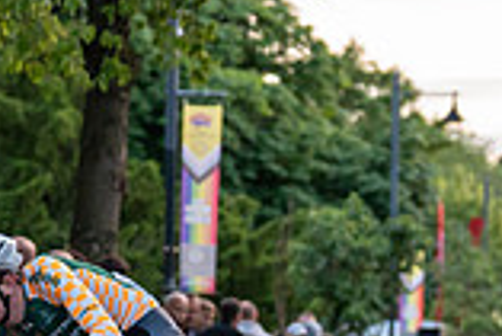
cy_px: 270
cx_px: 192
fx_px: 3615
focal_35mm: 259
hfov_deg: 7.9
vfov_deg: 5.3
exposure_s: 1/1000
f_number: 2.8
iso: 3200
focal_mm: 70
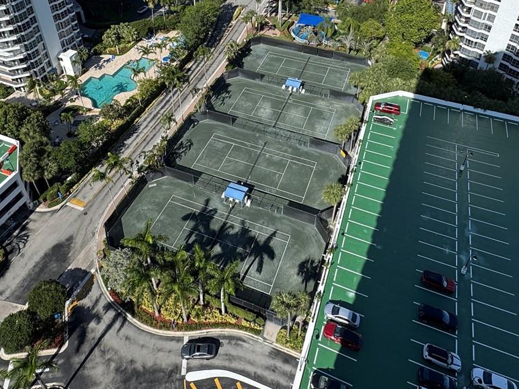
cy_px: 56
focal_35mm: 29
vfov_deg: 44.8
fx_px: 435
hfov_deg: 61.7
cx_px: 253
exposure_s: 1/1600
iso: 50
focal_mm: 2.22
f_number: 2.2
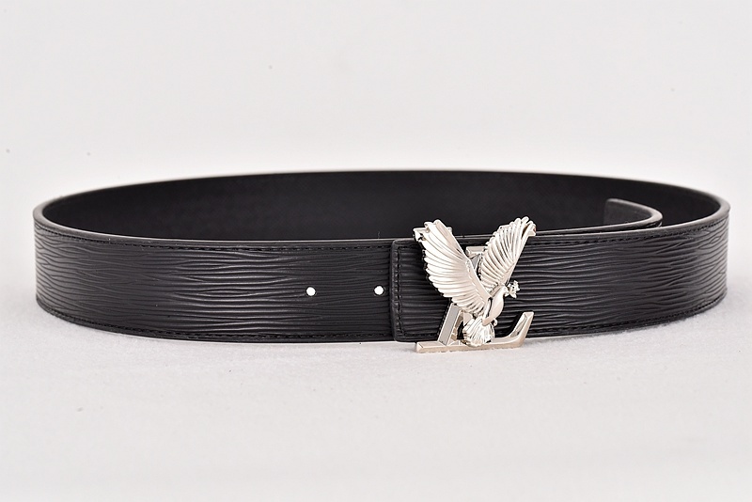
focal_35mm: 105
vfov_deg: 13.1
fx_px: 2194
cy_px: 251
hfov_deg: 19.4
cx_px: 376
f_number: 16
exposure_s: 1/125
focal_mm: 105
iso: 1100
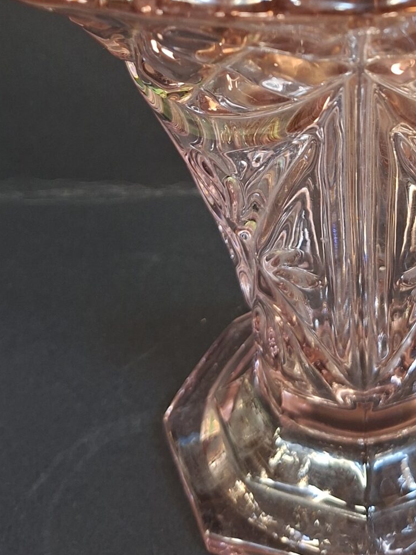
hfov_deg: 24.4
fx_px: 930
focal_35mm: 58
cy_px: 48
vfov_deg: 31.6
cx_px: 382
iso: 320
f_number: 1.8
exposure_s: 1/33
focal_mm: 5.54
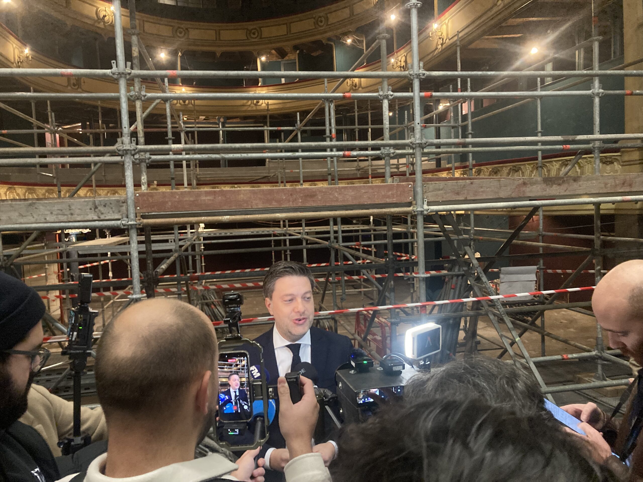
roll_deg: +1.9
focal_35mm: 28
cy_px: 241
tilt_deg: -2.8
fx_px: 520
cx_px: 322
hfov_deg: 63.4
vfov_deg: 49.7
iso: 400
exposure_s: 1/25
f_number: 1.8
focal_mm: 3.99
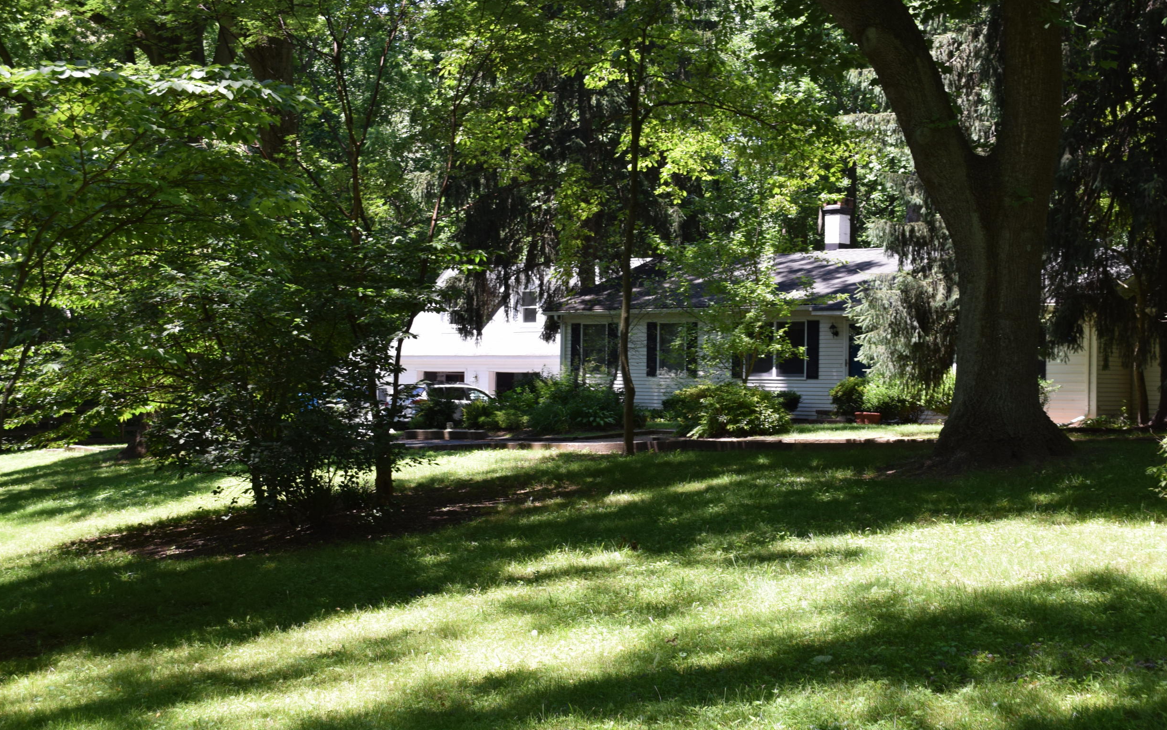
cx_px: 669
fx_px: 1781
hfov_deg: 36.2
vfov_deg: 23.1
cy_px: 370
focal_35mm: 56
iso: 400
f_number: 6.3
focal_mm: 30
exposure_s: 1/160
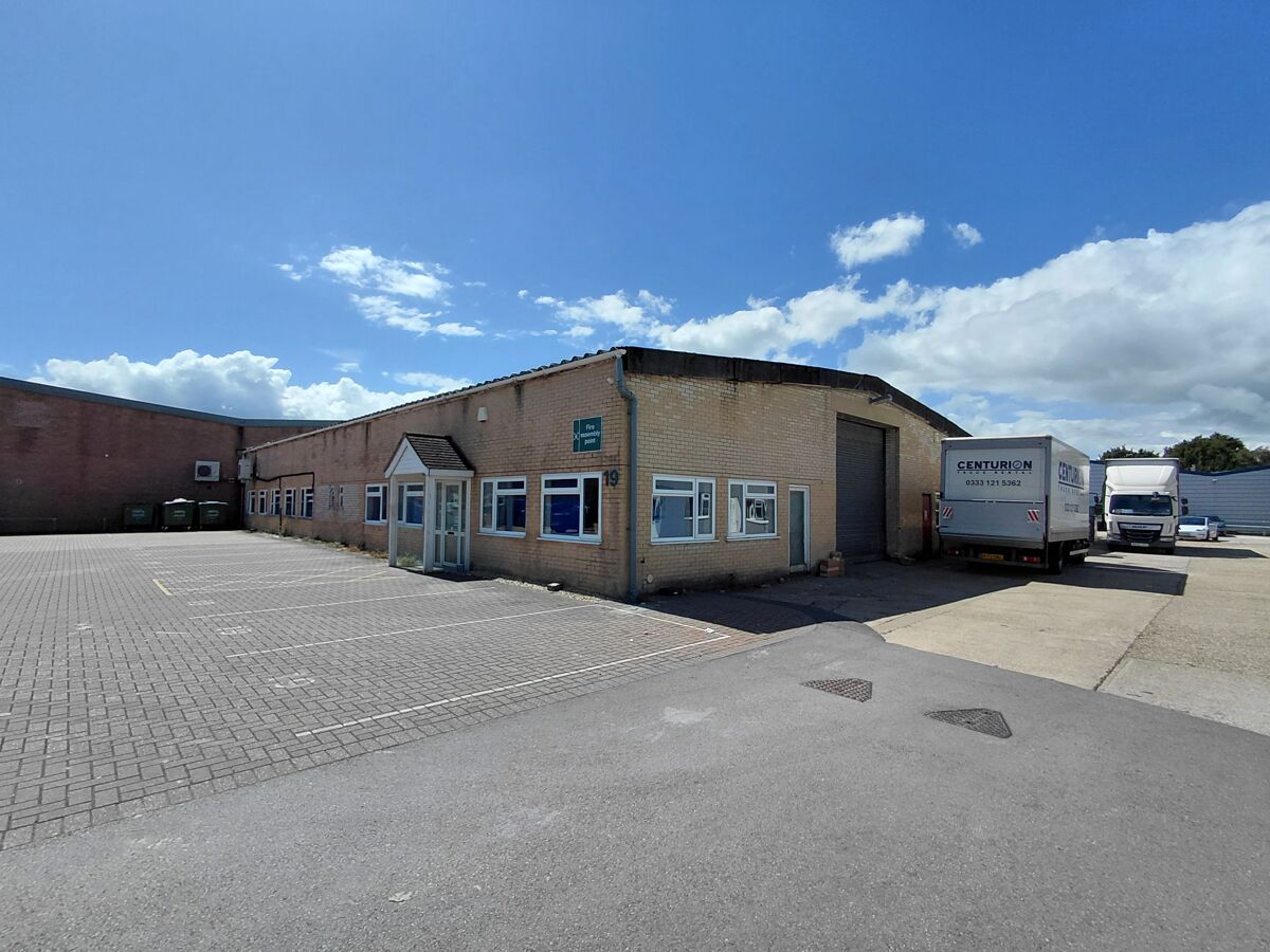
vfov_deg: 78.1
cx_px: 635
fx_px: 587
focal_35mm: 16
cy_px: 476
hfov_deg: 94.5
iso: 40
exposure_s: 1/3202
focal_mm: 1.64
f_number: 2.2
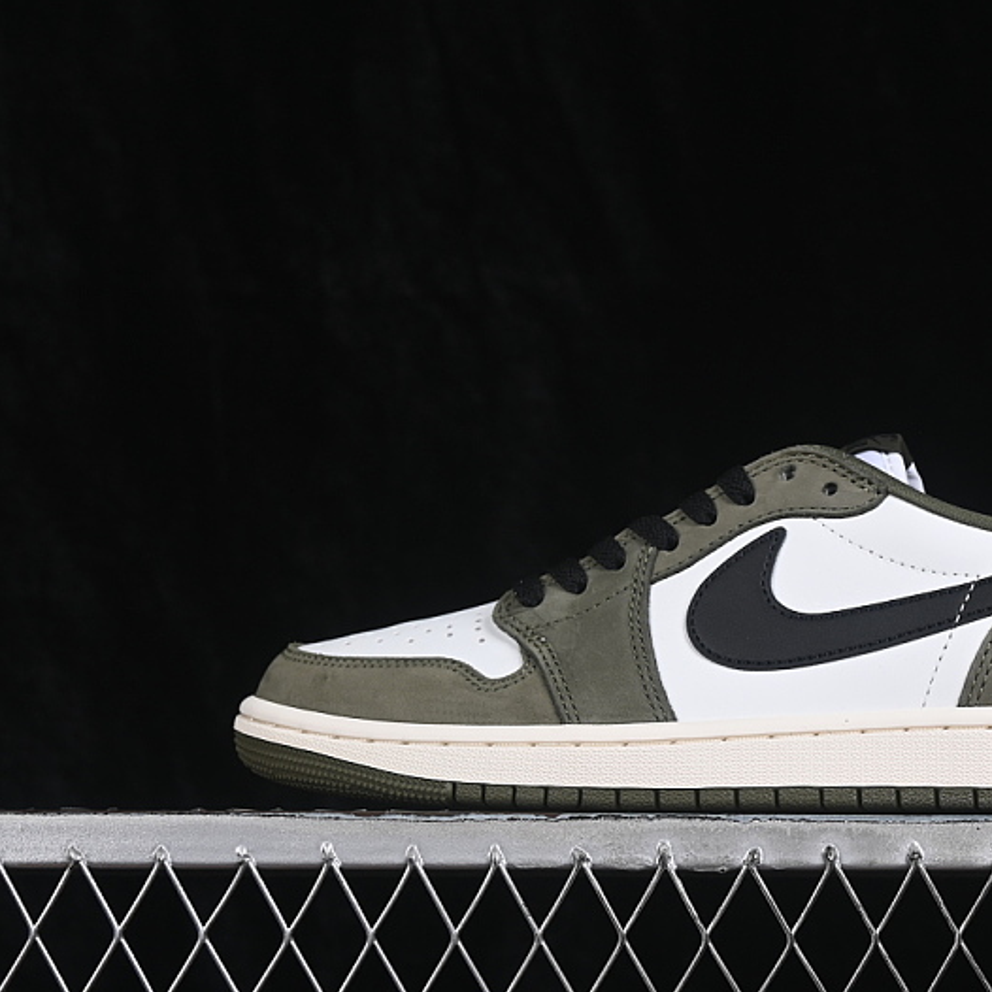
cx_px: 743
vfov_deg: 17.9
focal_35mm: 97
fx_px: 3145
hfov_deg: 17.8
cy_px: 501
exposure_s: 1/80
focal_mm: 50
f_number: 8
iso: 160
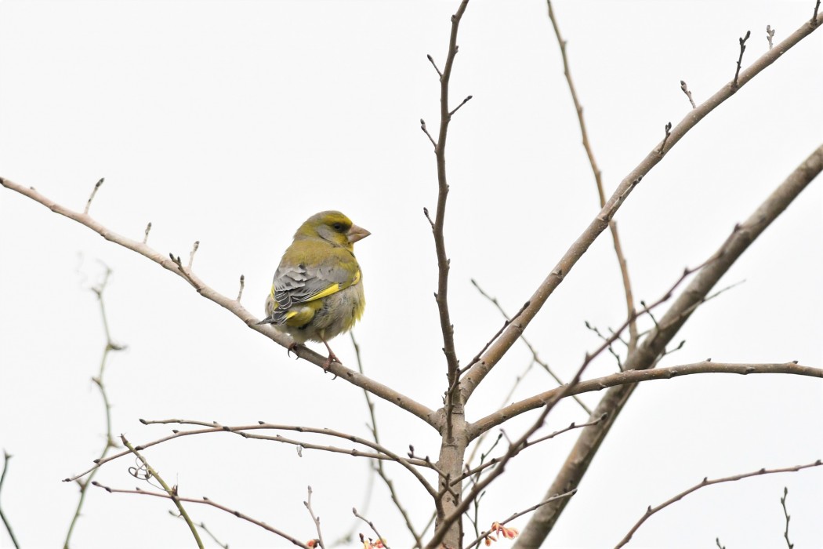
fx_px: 14401
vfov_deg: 2.2
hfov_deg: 3.3
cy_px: 274
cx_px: 412
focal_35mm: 630
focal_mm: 420
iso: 1250
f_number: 7.1
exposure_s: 1/640
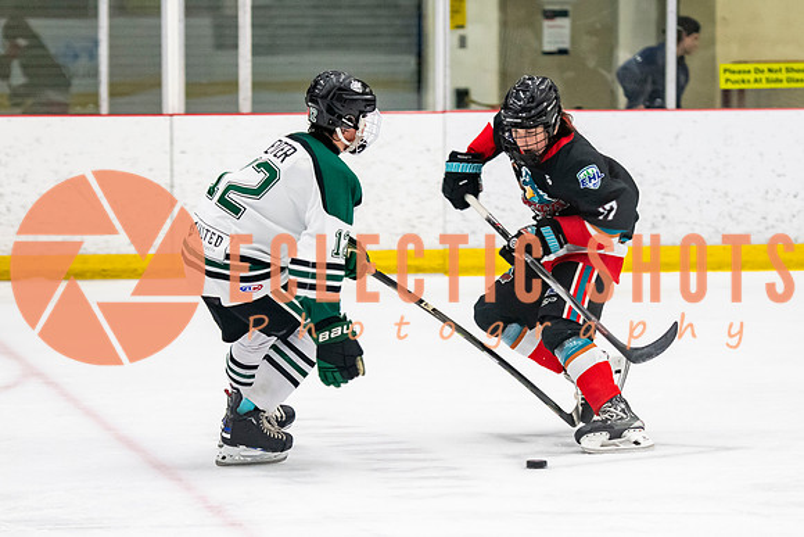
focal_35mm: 193
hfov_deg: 10.7
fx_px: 4301
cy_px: 327
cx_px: 402
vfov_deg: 7.1
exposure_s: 1/640
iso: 2000
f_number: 3.2
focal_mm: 105
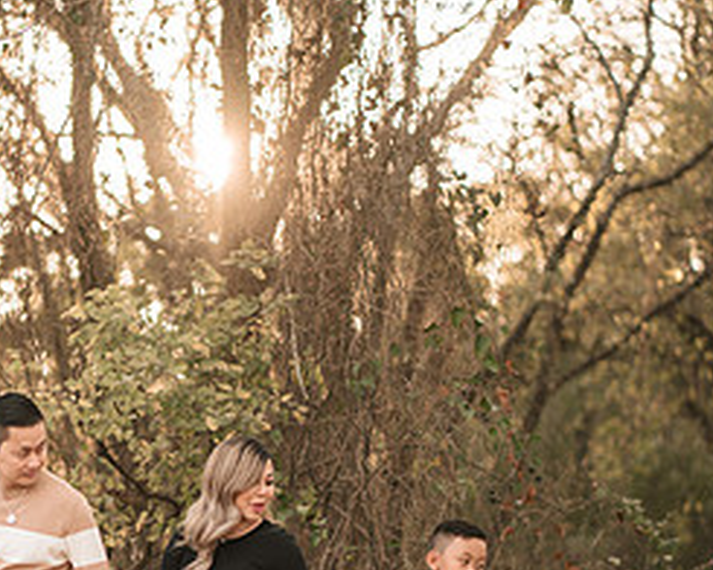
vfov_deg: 8.0
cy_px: 505
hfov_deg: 9.9
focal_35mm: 193
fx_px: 4073
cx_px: 35
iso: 200
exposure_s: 1/800
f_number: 1.8
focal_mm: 85
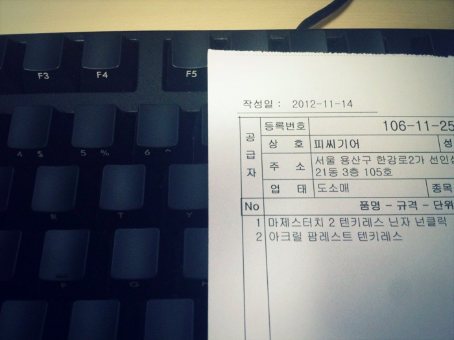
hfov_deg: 52.6
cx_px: 227
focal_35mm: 35
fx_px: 459
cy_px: 170
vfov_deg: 40.7
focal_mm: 3.85
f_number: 2.8
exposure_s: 1/15
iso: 320
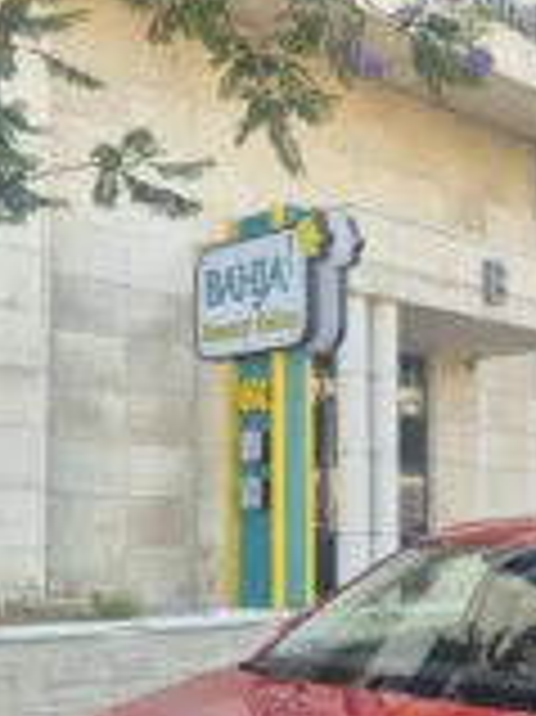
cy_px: 473
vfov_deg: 33.0
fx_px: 1199
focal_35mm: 58
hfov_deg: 24.7
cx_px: 446
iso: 25
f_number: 1.8
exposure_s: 1/217
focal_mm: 5.4
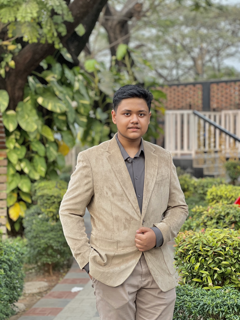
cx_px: 120
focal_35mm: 77
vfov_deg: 25.3
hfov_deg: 19.1
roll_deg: +0.1
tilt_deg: -0.7
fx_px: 712
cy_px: 160
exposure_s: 1/121
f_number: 2.8
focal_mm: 9
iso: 125
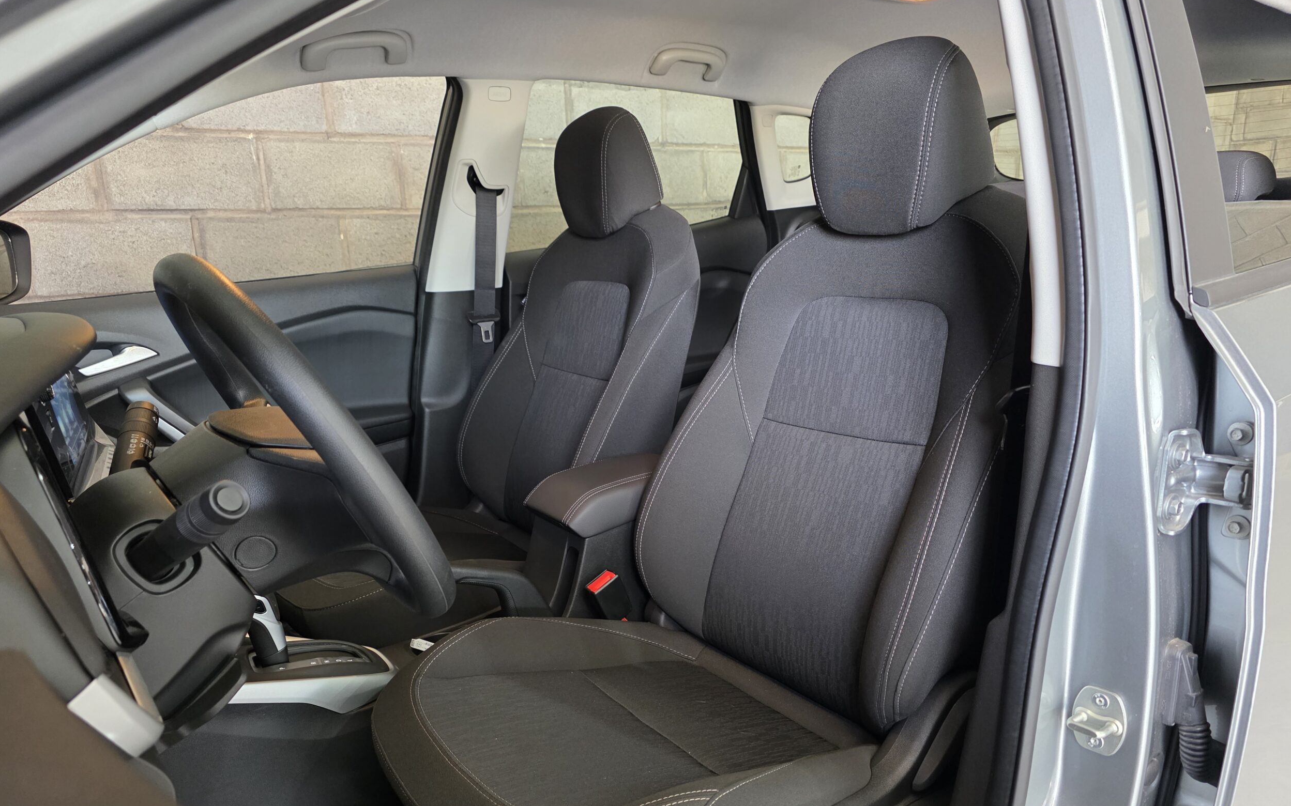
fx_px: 879
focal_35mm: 25
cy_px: 481
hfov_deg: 72.5
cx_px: 636
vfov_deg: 49.0
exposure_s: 1/100
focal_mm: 6.3
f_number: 1.7
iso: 640
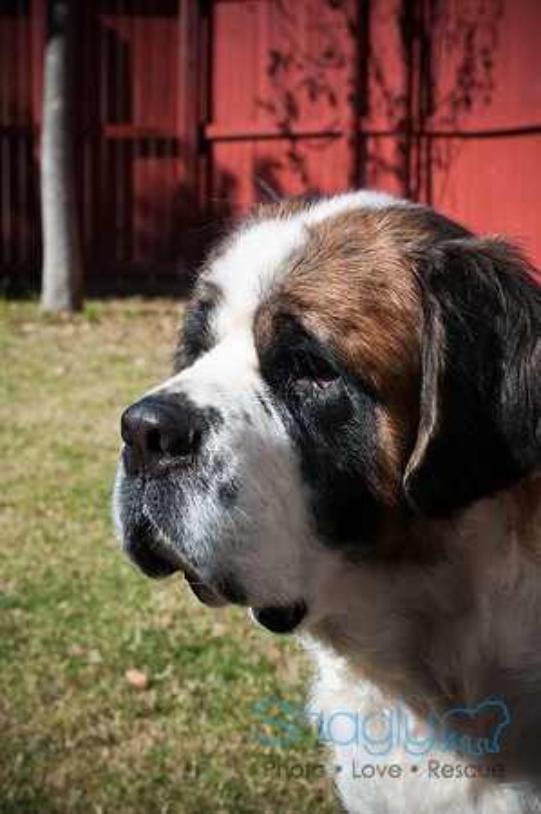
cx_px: 270
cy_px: 407
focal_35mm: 75
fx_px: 1694
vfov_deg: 27.0
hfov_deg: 18.1
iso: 200
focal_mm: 50
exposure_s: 1/400
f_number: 10
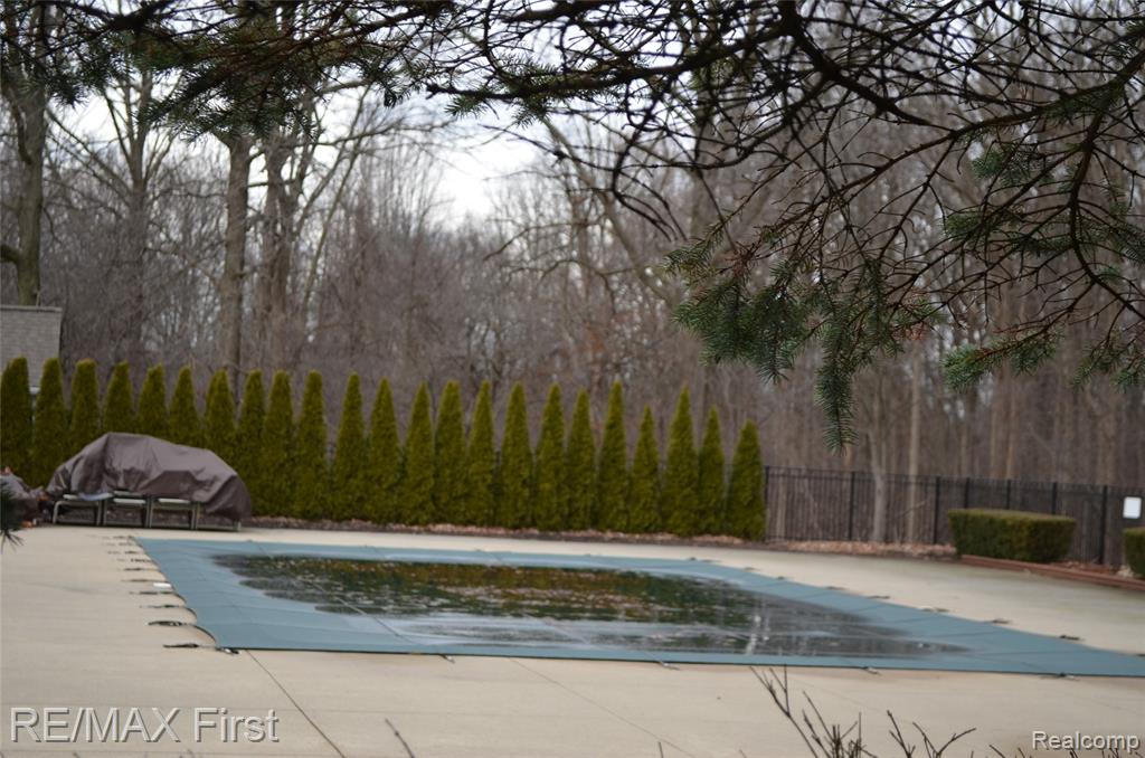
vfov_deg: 20.5
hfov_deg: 30.6
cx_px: 572
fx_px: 2095
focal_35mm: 66
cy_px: 379
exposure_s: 1/160
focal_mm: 44
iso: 200
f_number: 6.3
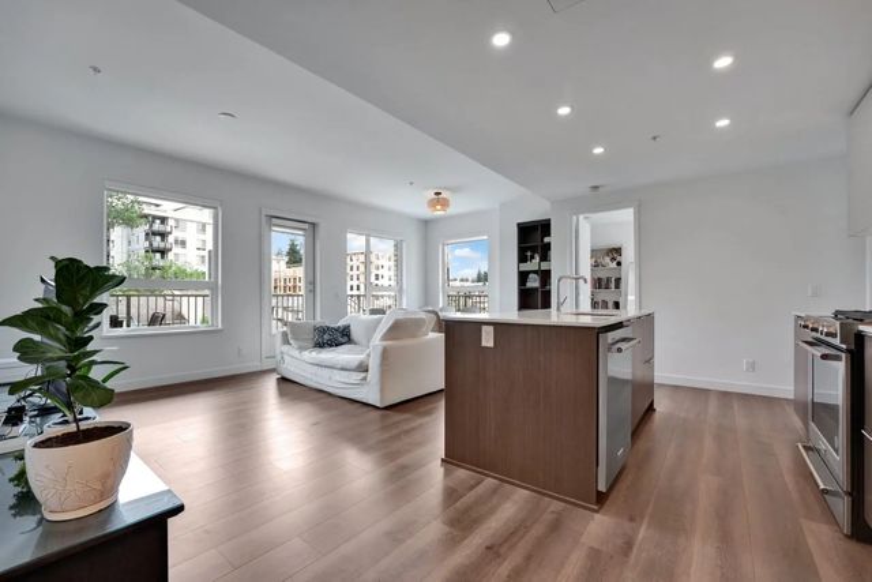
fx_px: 363
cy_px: 291
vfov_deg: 77.4
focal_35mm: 15
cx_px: 436
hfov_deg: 100.4
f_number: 8
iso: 400
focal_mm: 15
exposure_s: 1/60
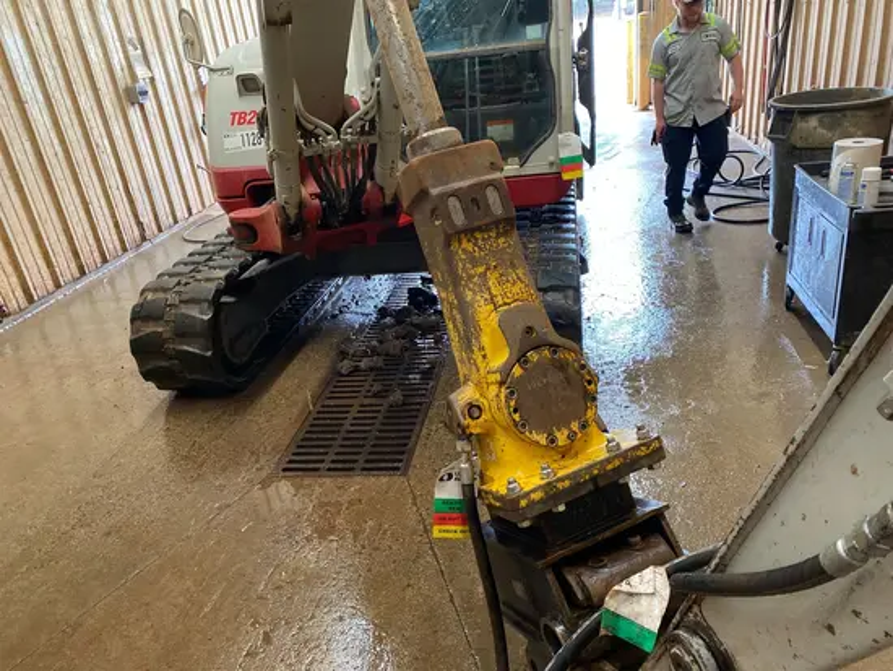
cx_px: 446
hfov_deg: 67.3
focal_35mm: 26
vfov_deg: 53.1
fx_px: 671
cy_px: 336
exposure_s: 1/60
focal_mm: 4.25
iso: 250
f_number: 1.8
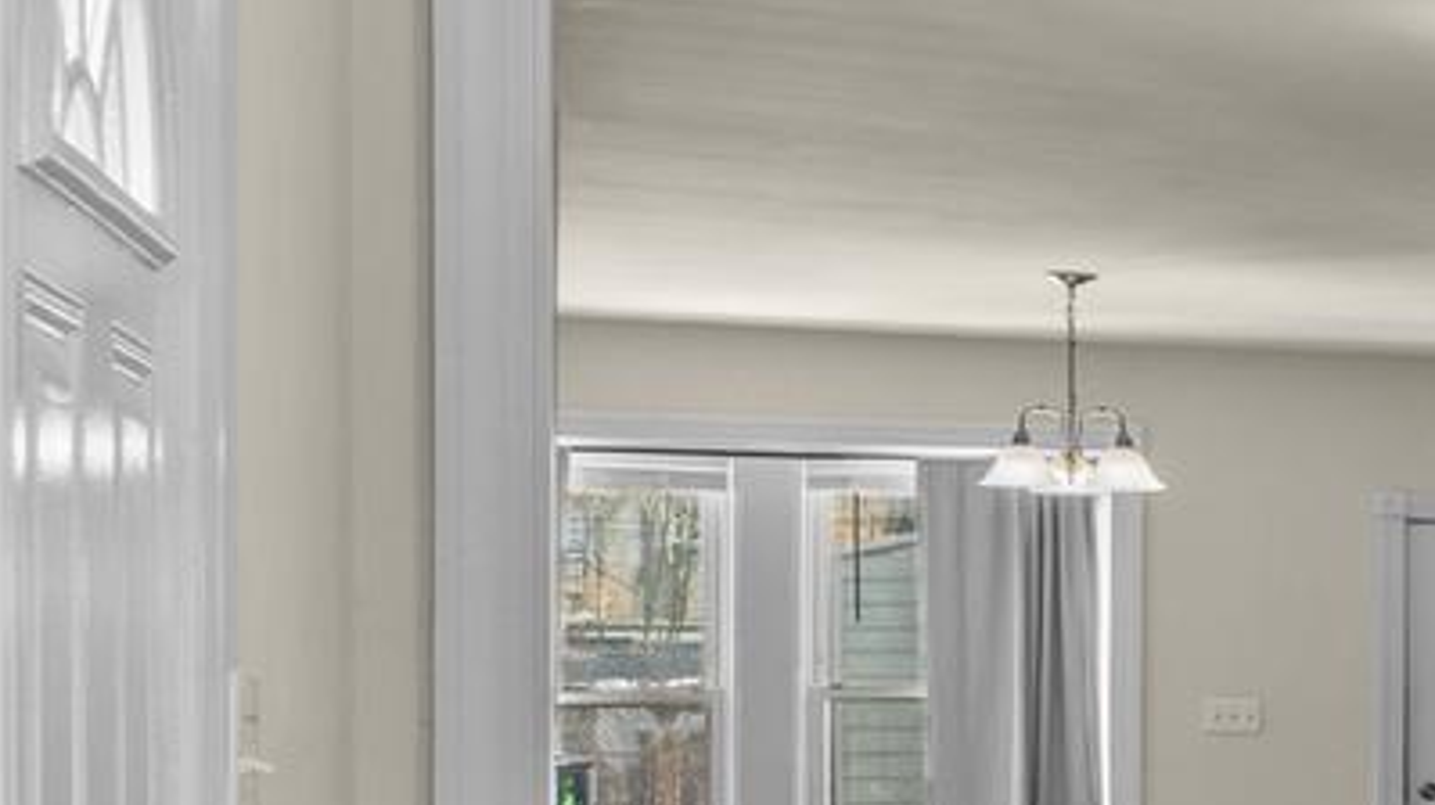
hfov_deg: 14.6
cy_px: 695
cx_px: 3517
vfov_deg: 13.9
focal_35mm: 86
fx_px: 3271
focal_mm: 16
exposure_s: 1/8
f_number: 5.6
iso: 640
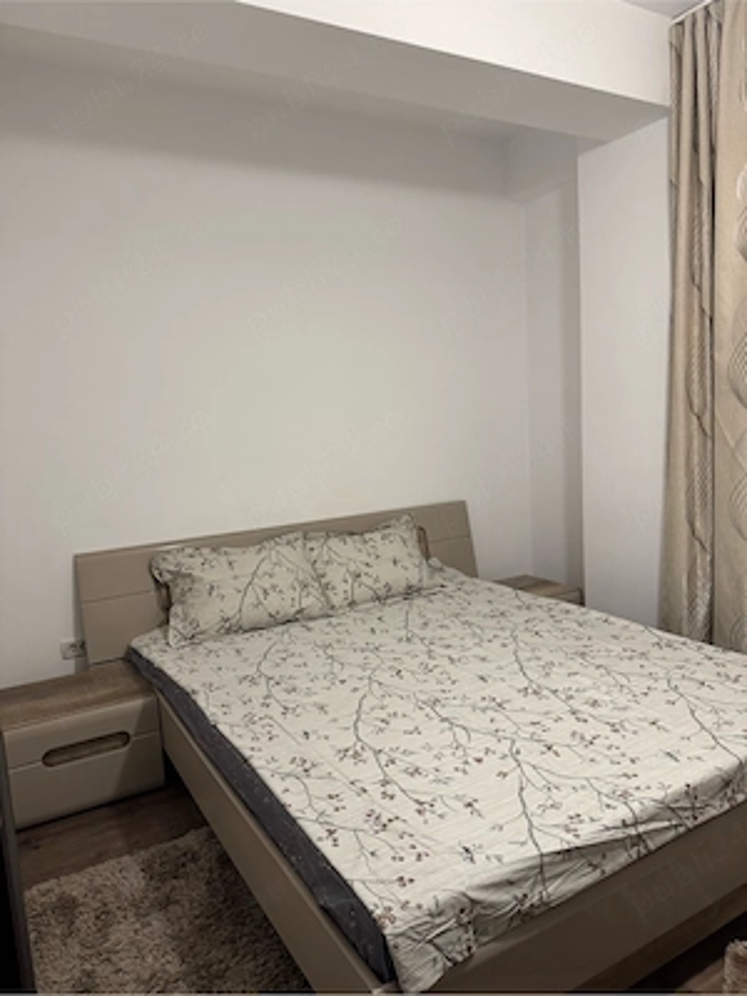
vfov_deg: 71.6
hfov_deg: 56.8
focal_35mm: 24
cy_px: 498
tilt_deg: -7.5
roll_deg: +3.4
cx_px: 374
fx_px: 691
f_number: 1.78
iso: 200
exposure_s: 1/50
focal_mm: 6.76
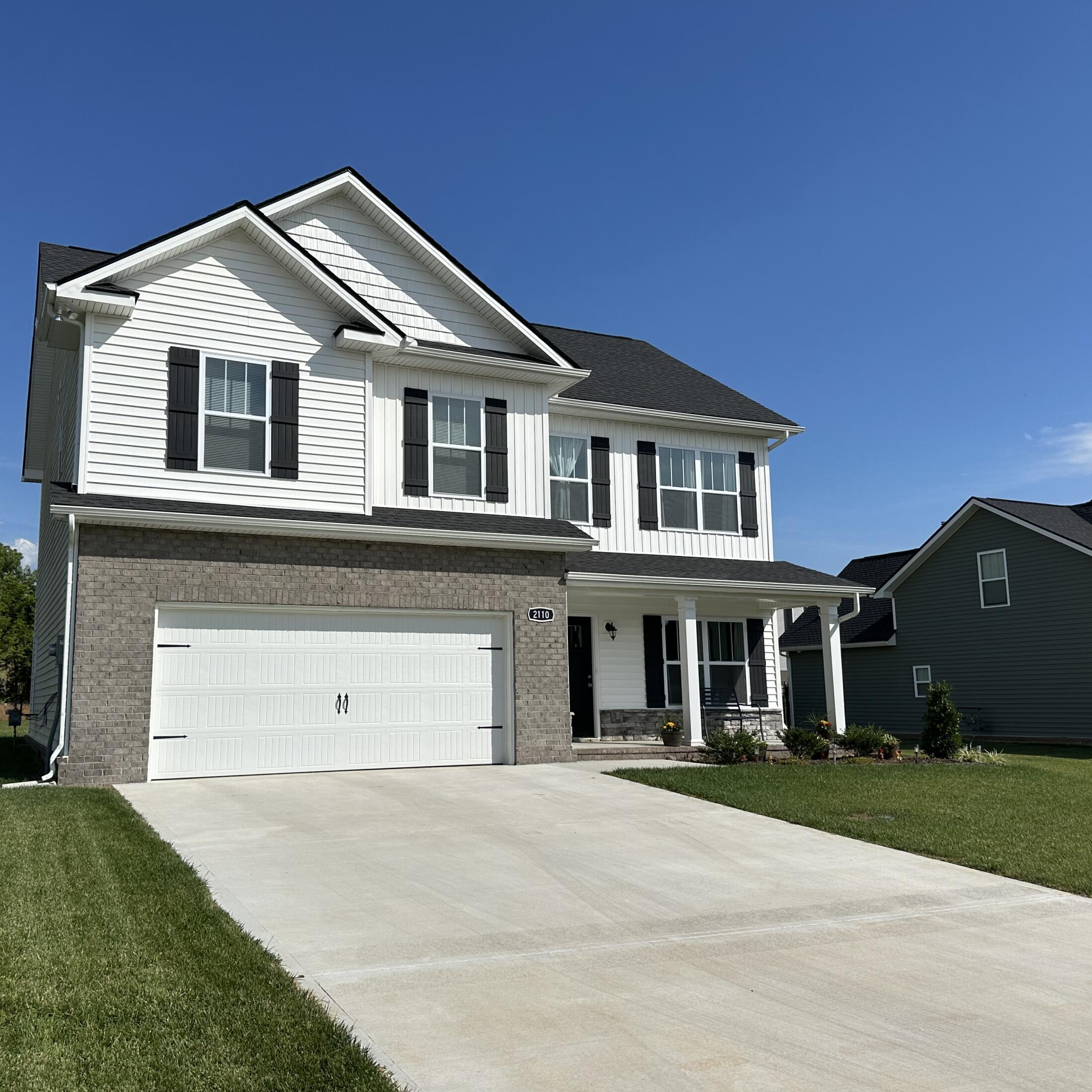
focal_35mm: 29
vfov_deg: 55.6
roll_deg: +0.7
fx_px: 1035
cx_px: 475
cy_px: 547
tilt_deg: +8.3
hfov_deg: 55.5
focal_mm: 6.86
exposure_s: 1/9709
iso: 80
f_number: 1.78
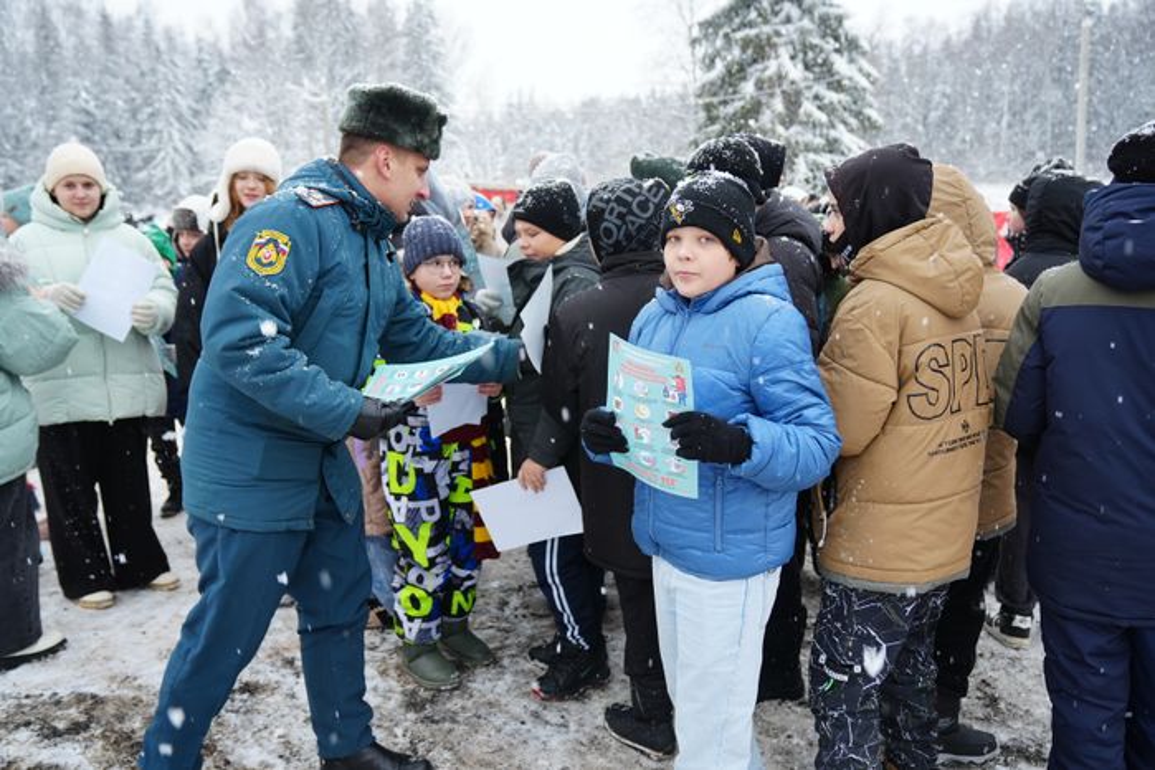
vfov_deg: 43.6
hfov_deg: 61.9
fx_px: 962
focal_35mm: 30
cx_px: 578
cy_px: 385
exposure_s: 1/200
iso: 640
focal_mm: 30
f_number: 3.5
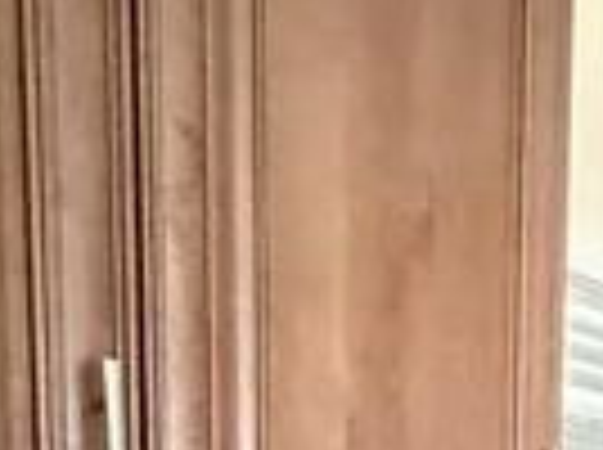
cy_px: 742
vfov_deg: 18.4
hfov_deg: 25.1
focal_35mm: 67
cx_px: 788
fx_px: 1165
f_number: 2.2
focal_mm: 2.22
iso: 2500
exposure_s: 1/19
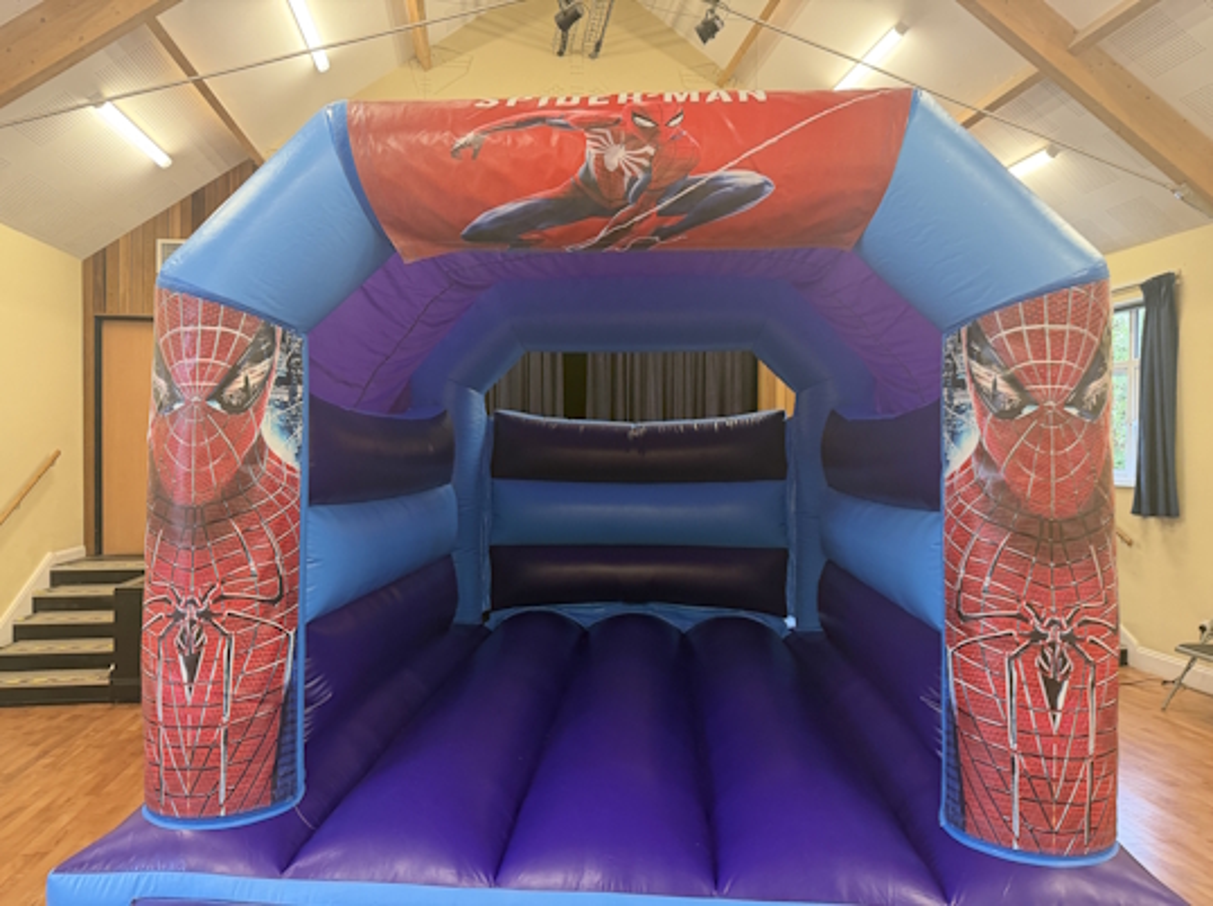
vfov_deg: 56.7
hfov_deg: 71.7
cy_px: 453
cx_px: 606
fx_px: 840
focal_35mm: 24
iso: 250
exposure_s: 1/50
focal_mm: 6.76
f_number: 1.78
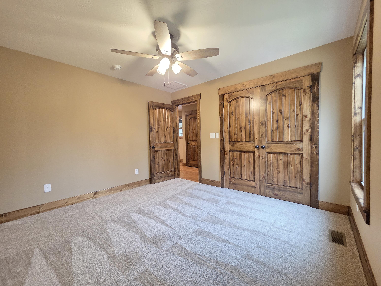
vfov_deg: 89.9
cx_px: 190
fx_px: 143
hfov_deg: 106.2
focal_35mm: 13
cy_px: 143
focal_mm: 2.2
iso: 640
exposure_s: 1/60
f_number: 2.2
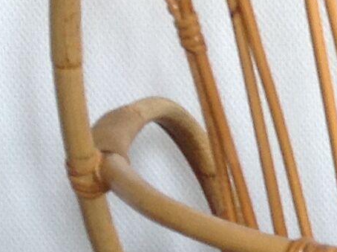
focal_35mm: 200
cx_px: 875
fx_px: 1944
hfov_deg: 8.8
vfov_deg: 7.3
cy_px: 311
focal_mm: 4.28
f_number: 2.4
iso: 80
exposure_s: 1/20
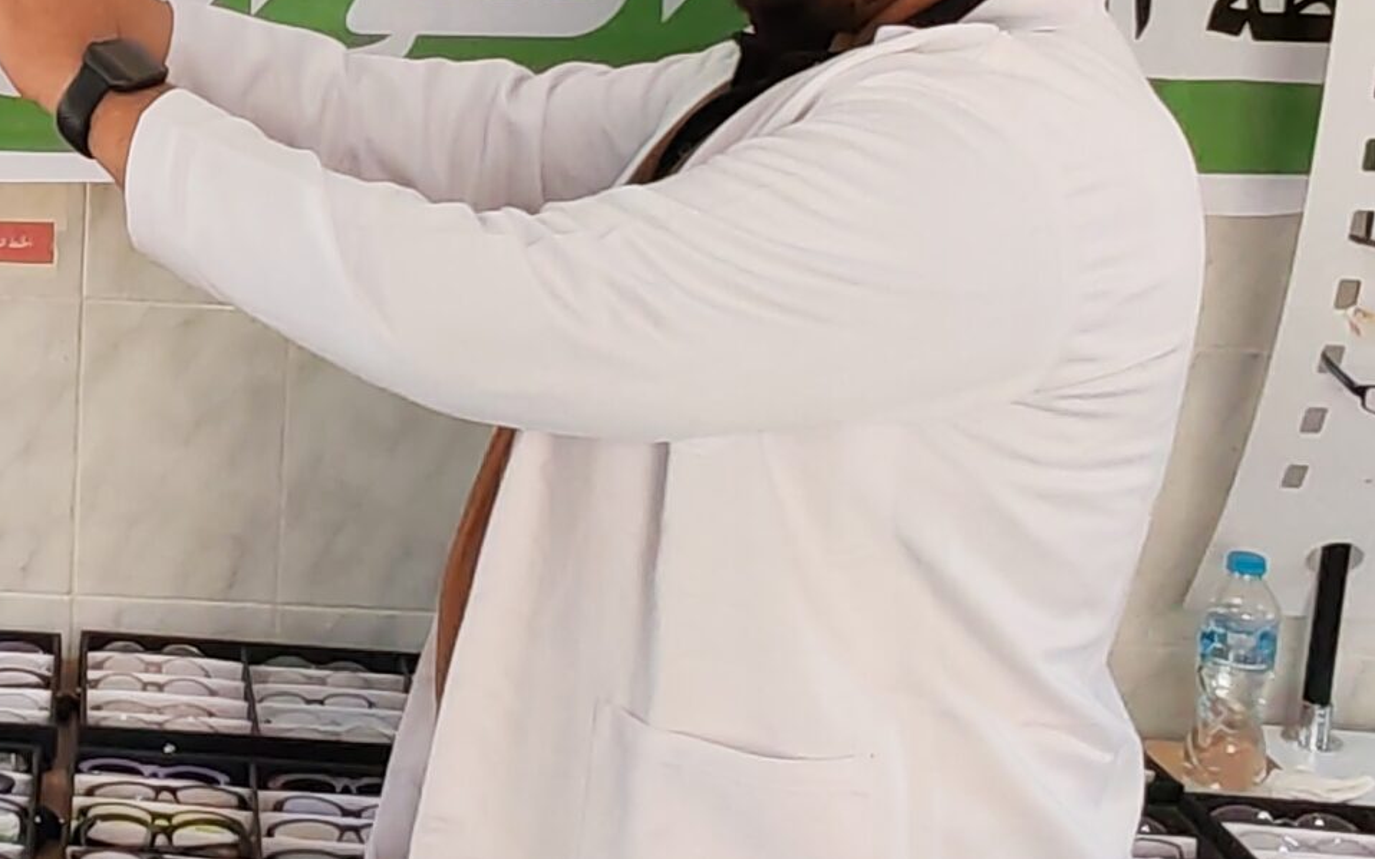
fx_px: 2548
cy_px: 99
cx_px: 23
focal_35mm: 68
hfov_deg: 28.5
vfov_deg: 18.8
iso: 80
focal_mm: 1.96
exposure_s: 1/50
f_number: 2.2
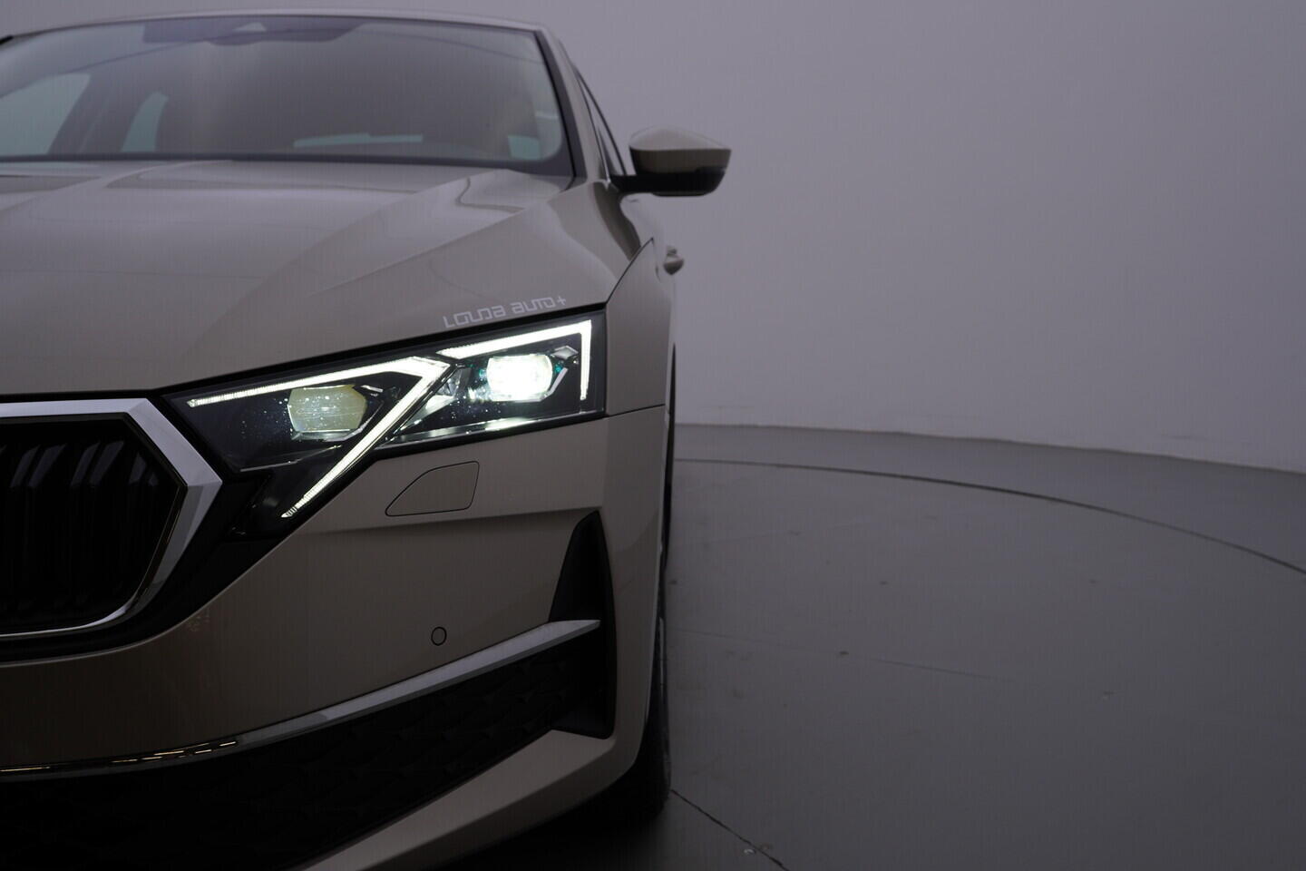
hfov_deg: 53.1
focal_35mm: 36
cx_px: 653
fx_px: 1306
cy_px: 436
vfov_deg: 36.9
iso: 125
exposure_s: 1/160
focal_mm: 24
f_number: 5.6
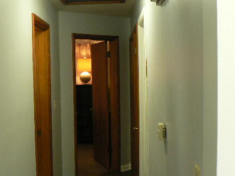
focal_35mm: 54
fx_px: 366
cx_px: 82
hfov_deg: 35.3
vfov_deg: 27.0
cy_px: 102
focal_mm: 6
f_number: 2.8
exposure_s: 1/15
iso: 200
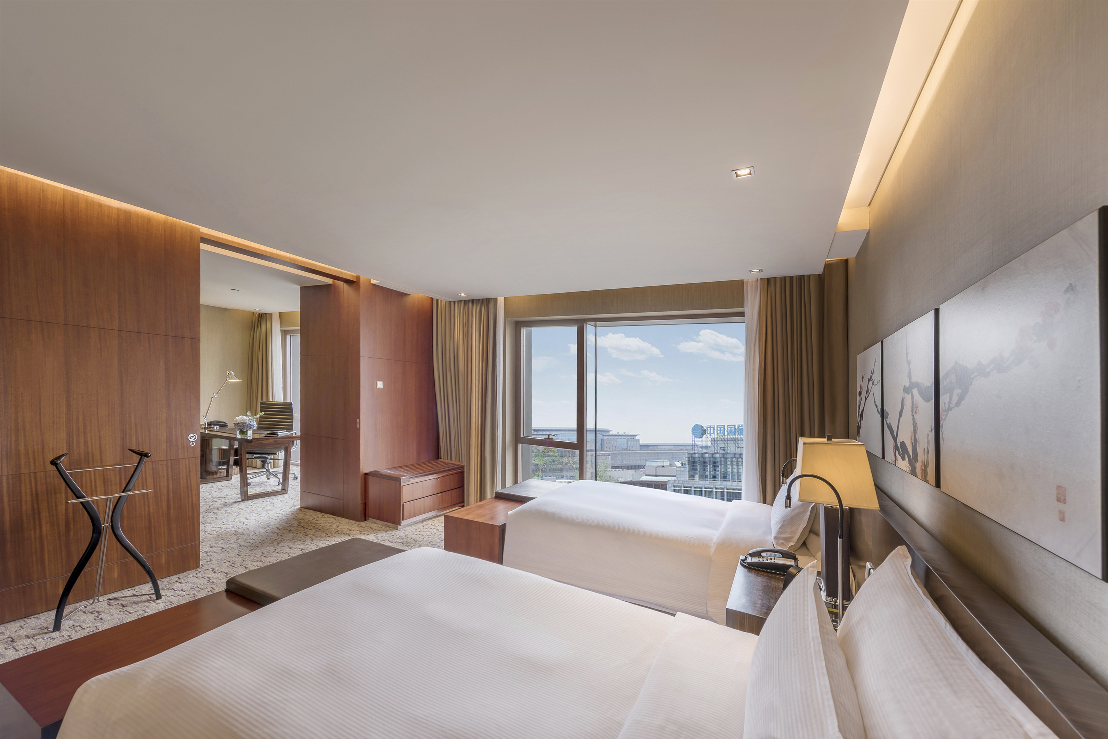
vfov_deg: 81.2
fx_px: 431
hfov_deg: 104.2
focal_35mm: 14
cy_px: 370
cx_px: 554
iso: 64
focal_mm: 14
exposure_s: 1/5
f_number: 9
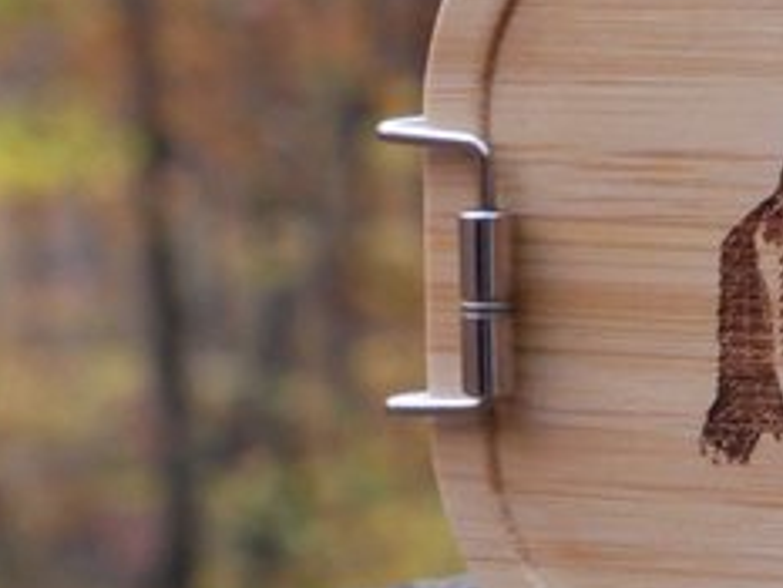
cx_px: 1085
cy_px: 183
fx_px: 4979
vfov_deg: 6.8
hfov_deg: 8.8
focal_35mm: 220
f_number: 5.6
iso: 2000
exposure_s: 1/80
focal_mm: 32
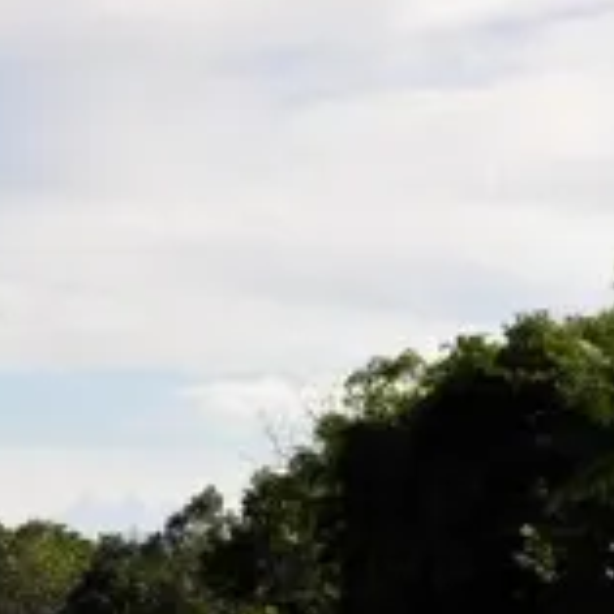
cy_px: 463
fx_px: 3331
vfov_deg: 10.5
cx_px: -168
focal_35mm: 166
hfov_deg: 10.3
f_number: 8
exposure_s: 1/1000
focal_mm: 32
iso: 500
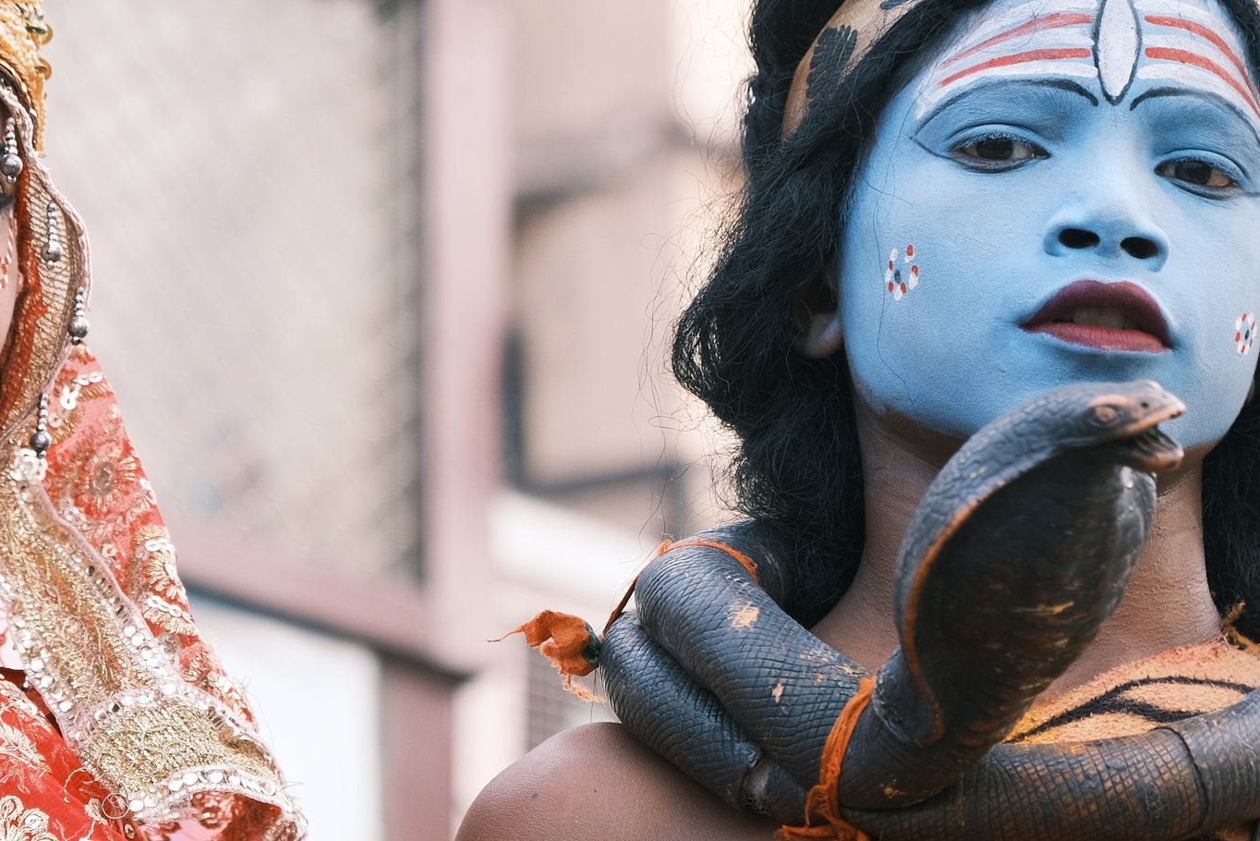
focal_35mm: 197
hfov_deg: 10.4
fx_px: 6896
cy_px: 272
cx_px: 647
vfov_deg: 7.0
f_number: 4
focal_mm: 70
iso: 400
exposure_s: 1/60
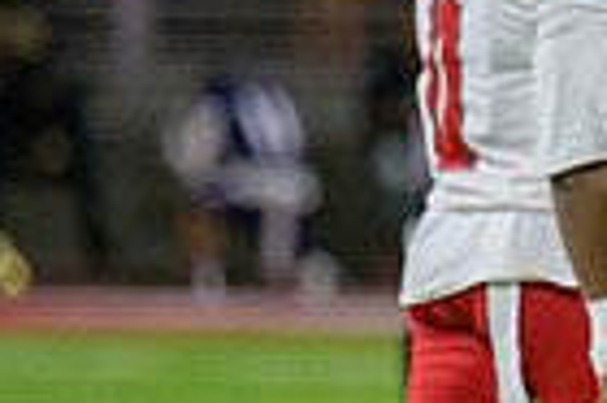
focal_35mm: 1245
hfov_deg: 1.7
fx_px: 20967
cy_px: 219
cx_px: 963
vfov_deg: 1.1
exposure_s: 1/250
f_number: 2.8
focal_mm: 300
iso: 1250
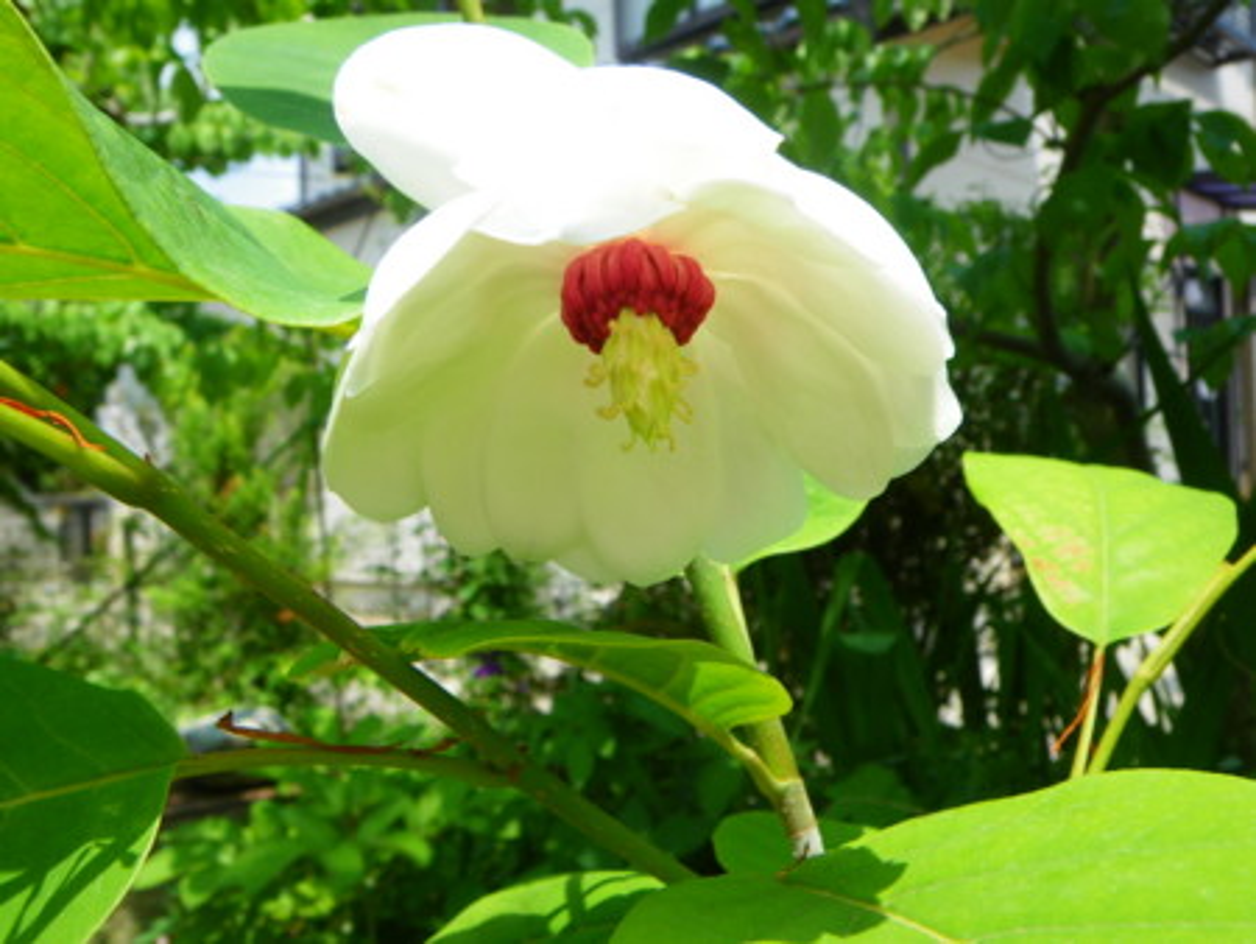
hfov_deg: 53.9
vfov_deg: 41.8
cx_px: 628
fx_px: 1234
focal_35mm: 34
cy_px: 472
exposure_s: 1/125
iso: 50
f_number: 4.6
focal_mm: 6.1
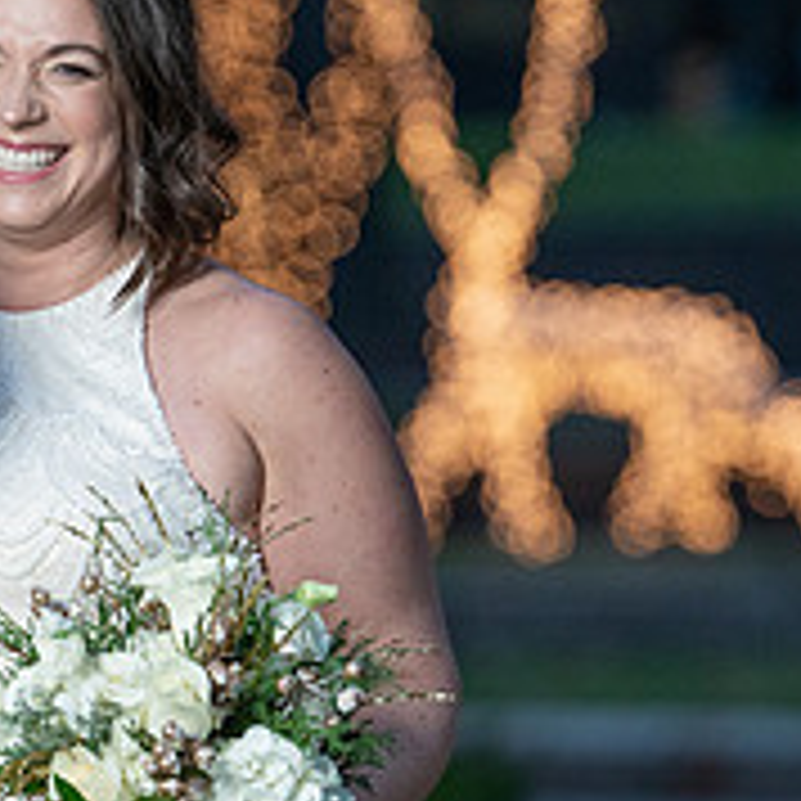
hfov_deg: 3.2
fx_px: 14530
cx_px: -176
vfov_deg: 3.2
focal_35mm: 555
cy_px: 488
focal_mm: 200
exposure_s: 1/250
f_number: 4
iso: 1600
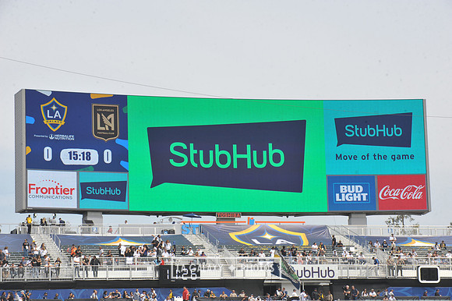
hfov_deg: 17.1
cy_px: 150
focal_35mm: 120
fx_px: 1506
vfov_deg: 11.4
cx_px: 226
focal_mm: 120
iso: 500
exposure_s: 1/640
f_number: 13
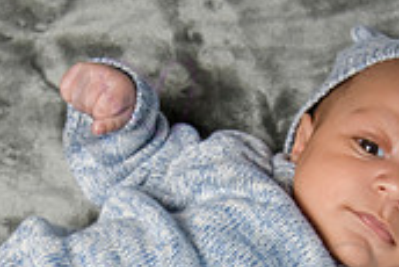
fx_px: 1309
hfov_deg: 17.3
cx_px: 160
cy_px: 384
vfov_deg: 11.2
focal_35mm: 118
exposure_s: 1/200
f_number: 6.3
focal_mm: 35
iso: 800
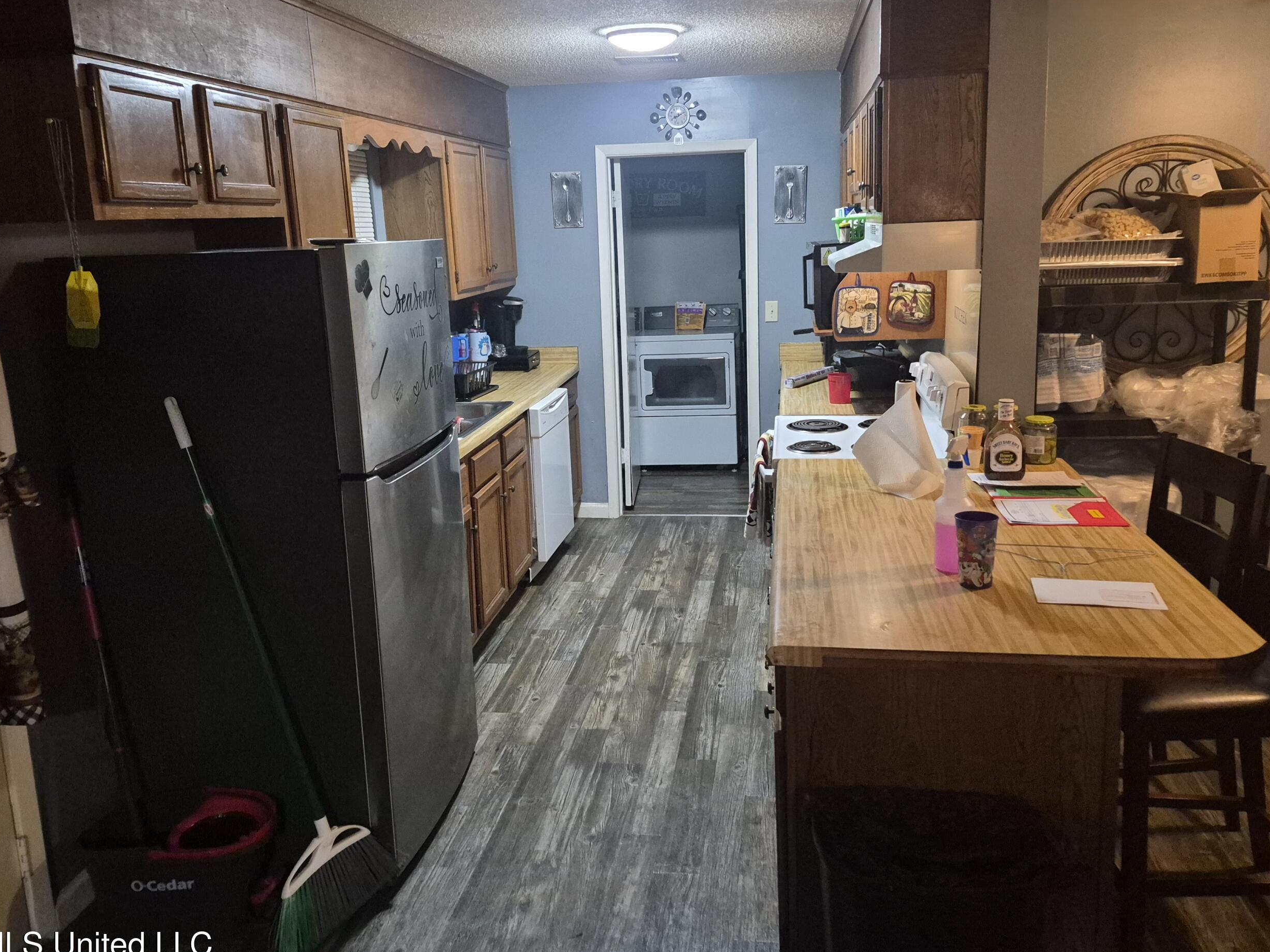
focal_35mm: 28
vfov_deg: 49.6
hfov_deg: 63.4
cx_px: 642
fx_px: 1027
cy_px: 418
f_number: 1.8
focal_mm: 5.4
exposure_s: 1/120
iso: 2000
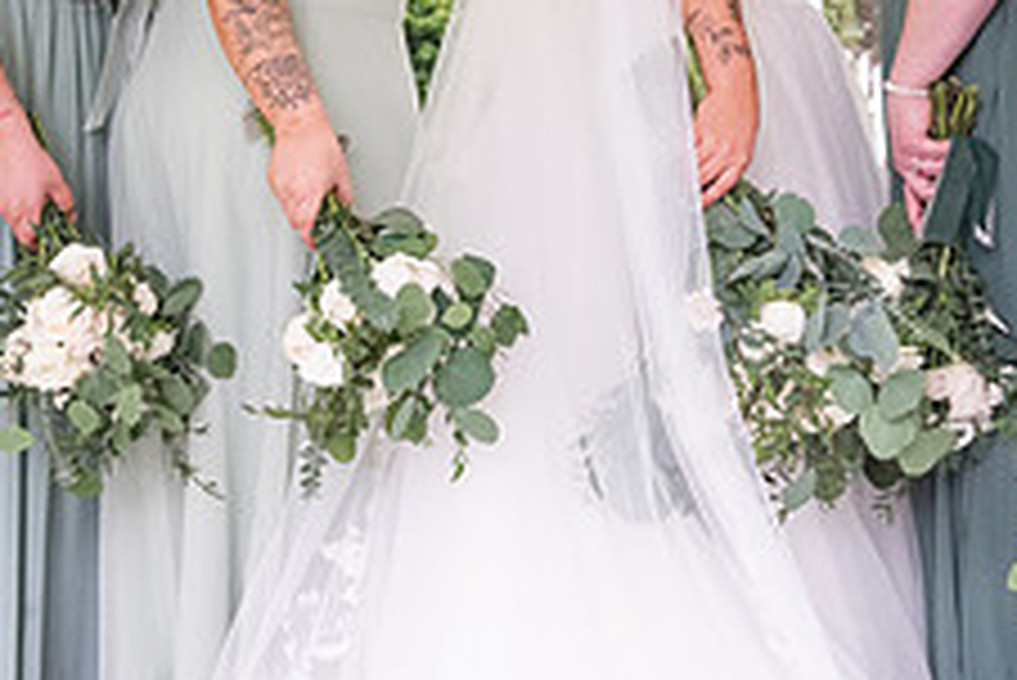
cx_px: 537
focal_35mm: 115
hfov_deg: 17.8
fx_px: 3251
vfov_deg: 11.8
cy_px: -67
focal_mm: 40
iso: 2500
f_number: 5
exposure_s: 1/320
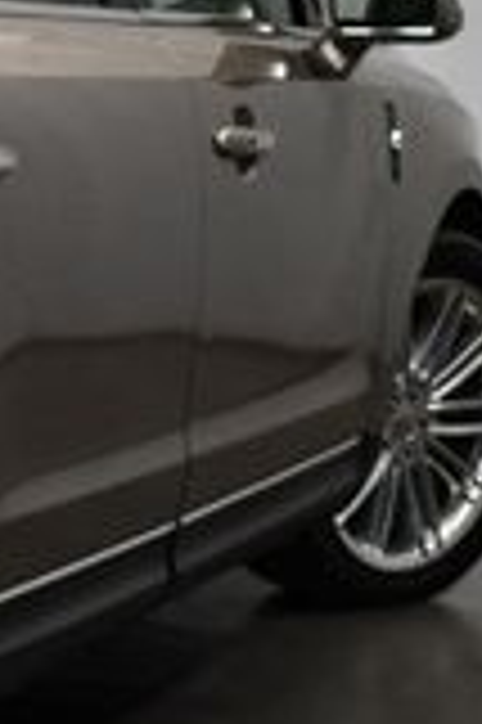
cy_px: 283
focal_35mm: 167
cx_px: -725
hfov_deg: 7.6
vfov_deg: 12.3
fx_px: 3361
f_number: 4.2
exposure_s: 1/160
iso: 800
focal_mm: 28
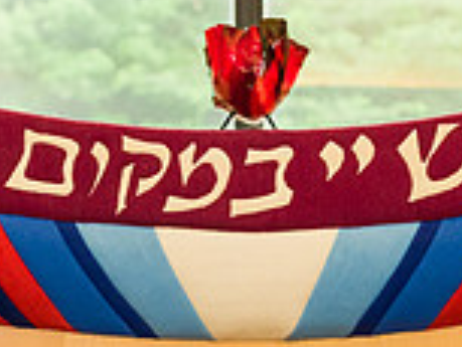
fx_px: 4969
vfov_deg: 4.0
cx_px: 296
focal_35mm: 372
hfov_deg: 5.3
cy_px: 511
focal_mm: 102
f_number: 5.6
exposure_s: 1/200
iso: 1250
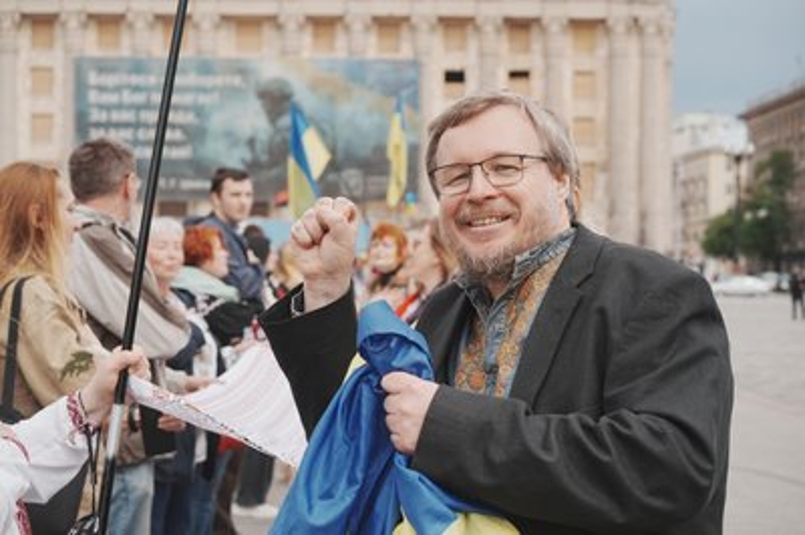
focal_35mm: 70
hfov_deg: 28.9
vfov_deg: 19.4
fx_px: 1564
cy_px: 268
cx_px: 402
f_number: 7.1
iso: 125
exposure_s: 1/400
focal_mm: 70
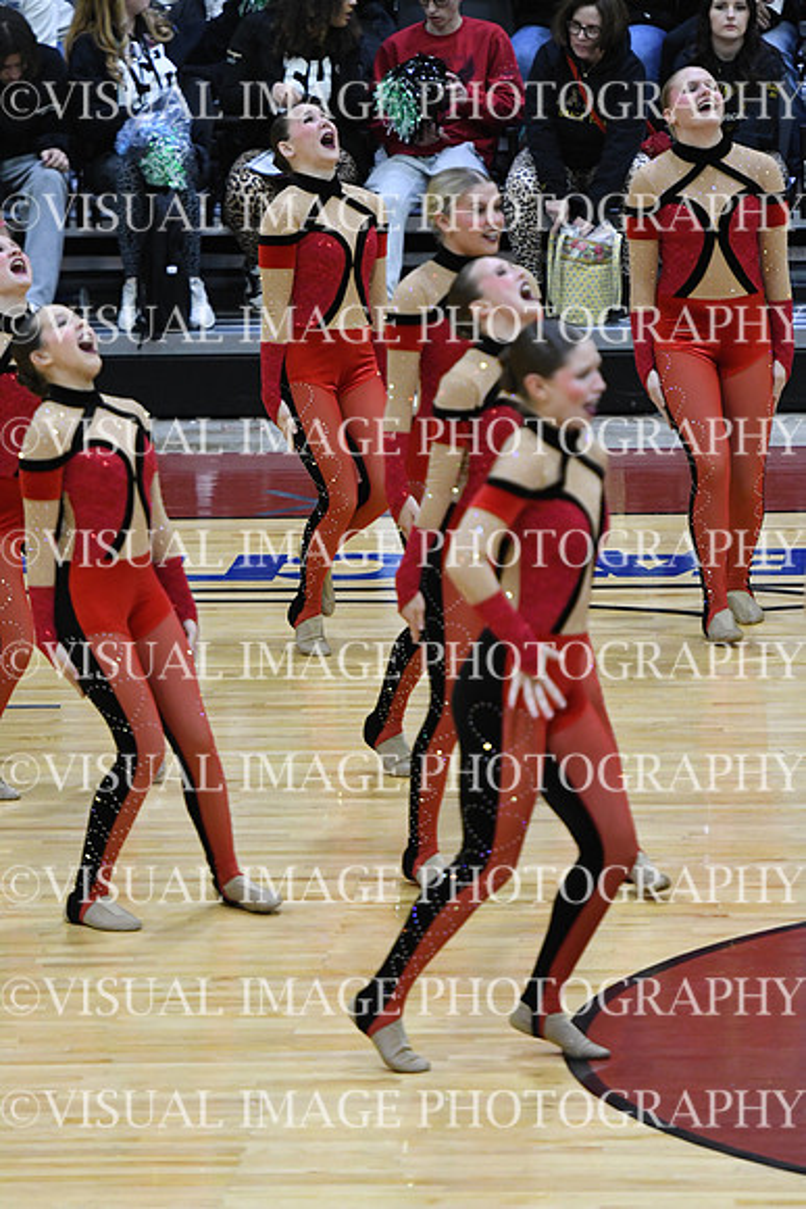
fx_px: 8289
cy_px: 604
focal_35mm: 247
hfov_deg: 5.6
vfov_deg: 8.3
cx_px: 403
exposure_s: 1/400
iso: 3200
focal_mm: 165
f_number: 2.8
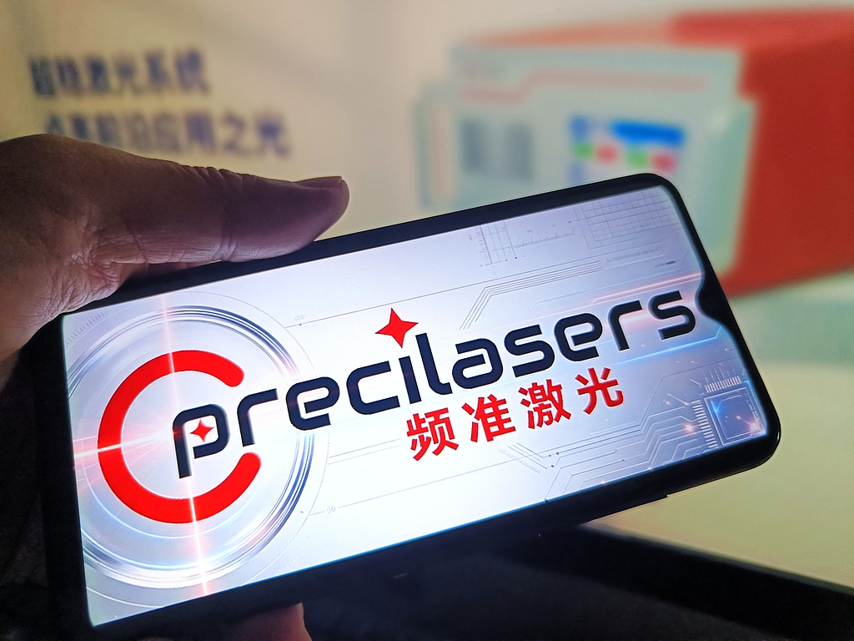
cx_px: 427
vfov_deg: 58.9
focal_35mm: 23
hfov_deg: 73.9
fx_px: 567
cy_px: 320
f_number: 1.88
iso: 597
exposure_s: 1/50
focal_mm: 5.59
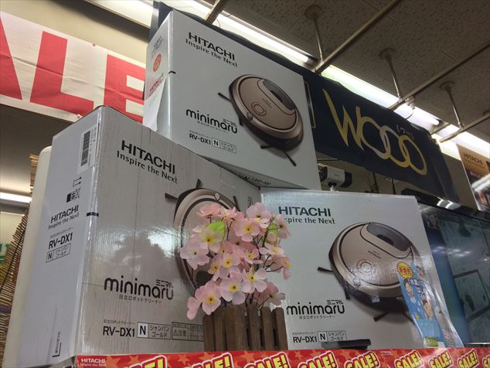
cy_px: 184
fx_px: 411
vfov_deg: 48.3
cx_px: 245
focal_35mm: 29
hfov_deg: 61.6
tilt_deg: +28.4
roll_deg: +6.1
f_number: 2.2
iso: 32
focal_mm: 4.15
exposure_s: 1/60
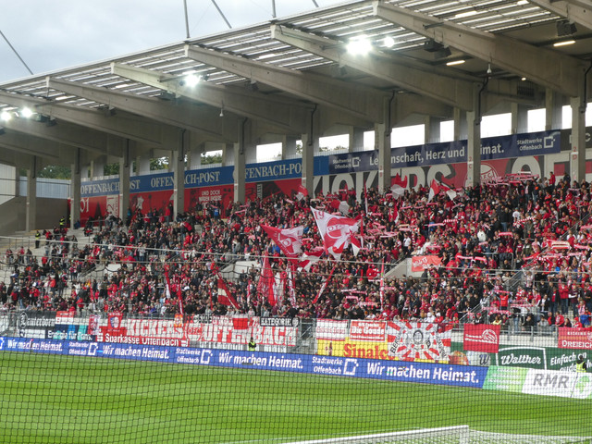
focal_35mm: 70
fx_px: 1197
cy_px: 222
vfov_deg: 21.0
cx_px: 296
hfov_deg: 27.8
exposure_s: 1/80
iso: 200
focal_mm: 12.5
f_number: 4.5
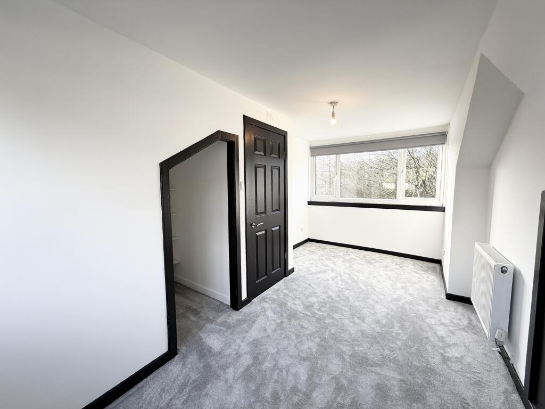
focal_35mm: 14
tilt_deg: -4.7
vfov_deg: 85.7
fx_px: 220
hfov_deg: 102.1
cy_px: 204
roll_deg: +0.9
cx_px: 272
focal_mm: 2.22
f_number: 2.2
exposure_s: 1/137
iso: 64
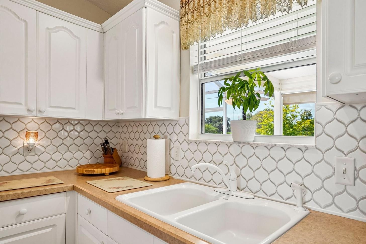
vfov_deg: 57.1
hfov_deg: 78.4
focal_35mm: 22
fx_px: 224
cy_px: 130
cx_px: 201
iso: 400
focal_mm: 20
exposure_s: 1/25
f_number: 10
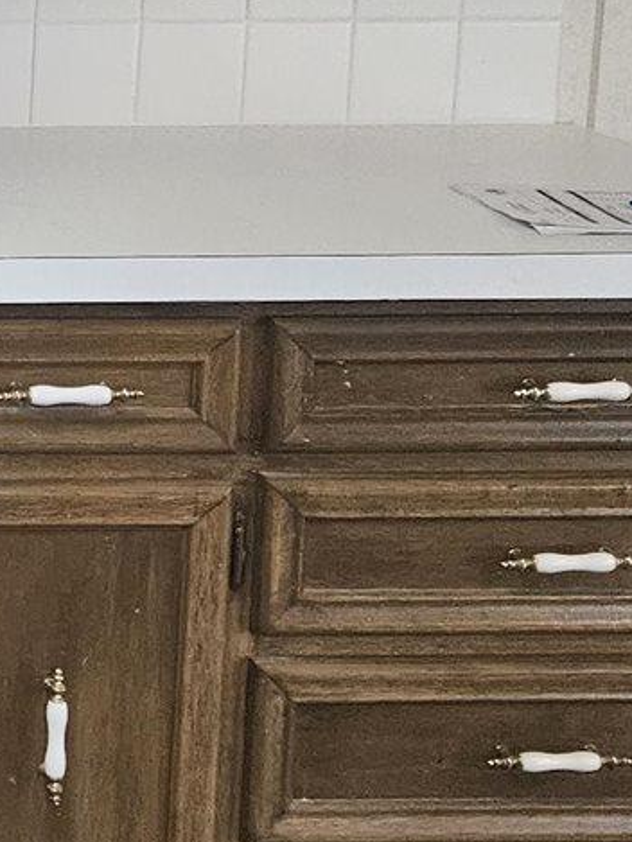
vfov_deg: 17.2
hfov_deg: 11.5
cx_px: -731
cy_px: 136
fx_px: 2750
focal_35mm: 113
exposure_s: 1/120
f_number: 1.8
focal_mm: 5.4
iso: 500
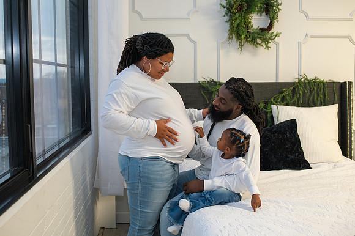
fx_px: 385
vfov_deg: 34.1
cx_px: 169
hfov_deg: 49.5
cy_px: 109
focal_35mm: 39
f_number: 3.5
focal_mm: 35
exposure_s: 1/200
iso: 640
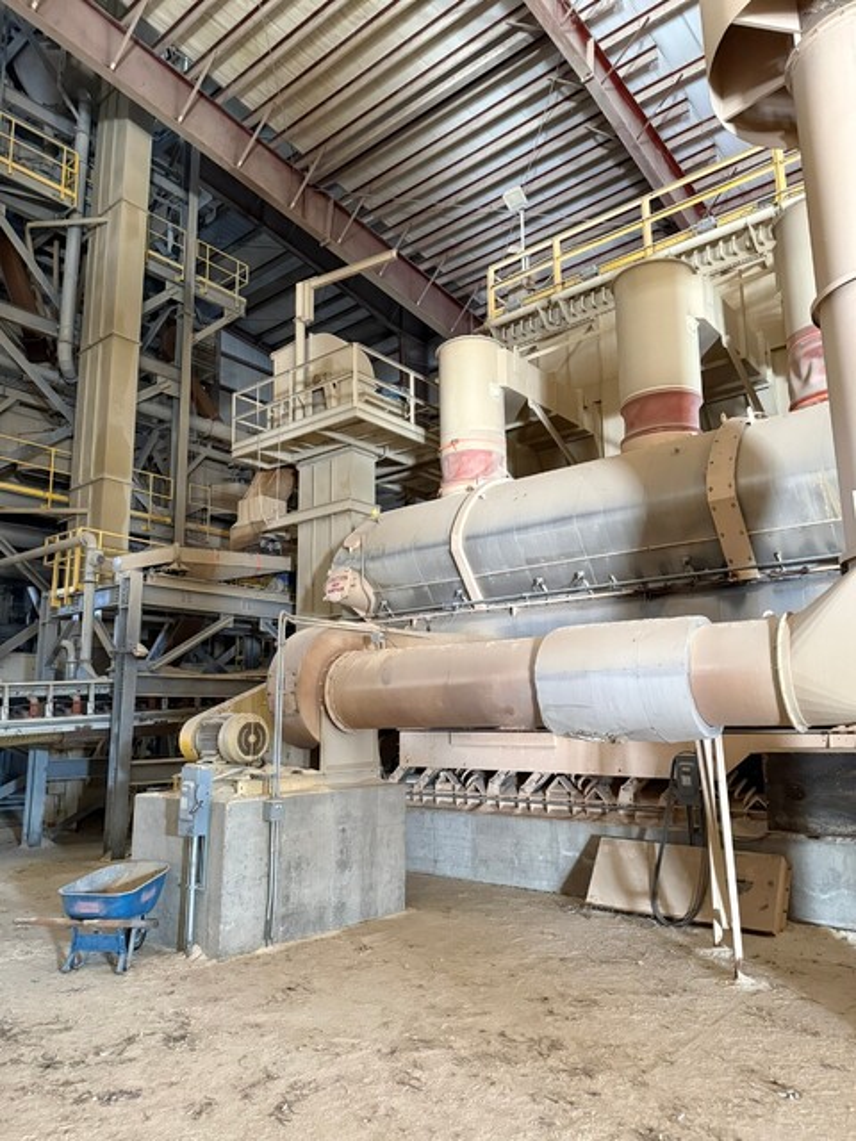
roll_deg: +0.8
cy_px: 570
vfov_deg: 71.6
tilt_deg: +11.2
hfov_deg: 56.8
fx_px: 791
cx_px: 428
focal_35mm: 24
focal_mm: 6.76
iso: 800
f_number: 1.78
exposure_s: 1/55
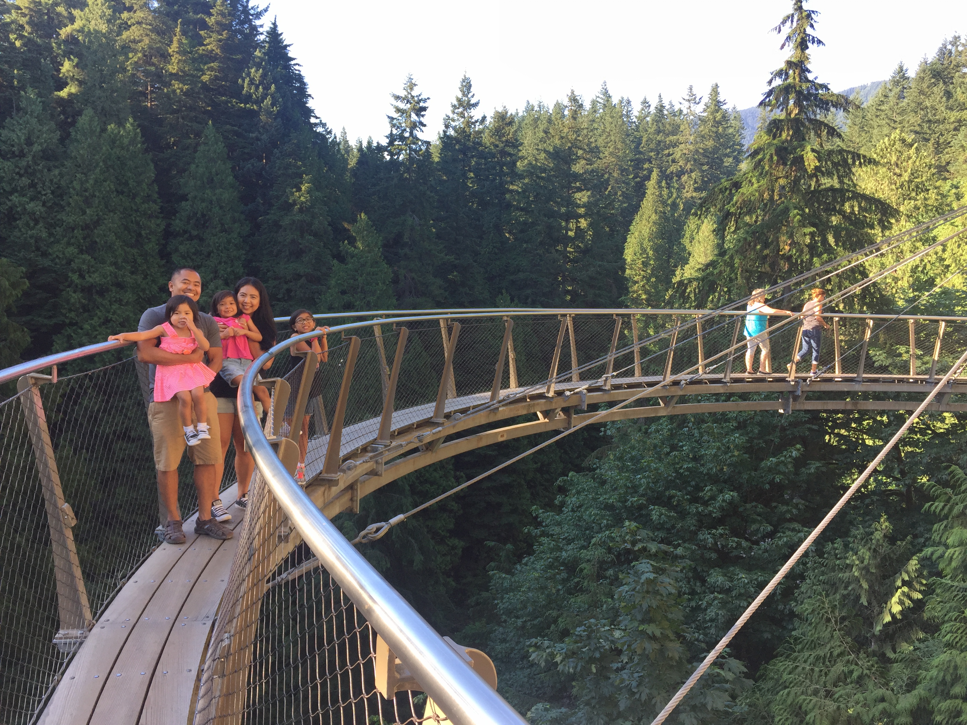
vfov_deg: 48.2
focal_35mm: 29
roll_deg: -0.6
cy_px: 362
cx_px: 484
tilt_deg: -5.1
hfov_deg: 61.7
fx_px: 810
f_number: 2.2
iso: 32
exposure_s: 1/191
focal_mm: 4.15
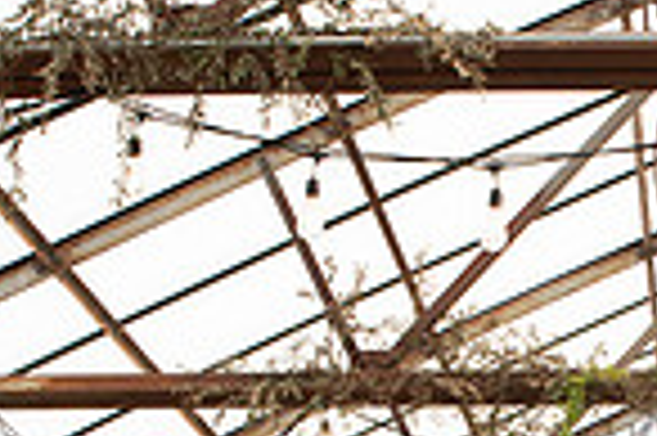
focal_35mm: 99
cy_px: 589
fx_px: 1805
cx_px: 747
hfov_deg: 19.6
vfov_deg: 13.2
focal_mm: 24
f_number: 4.5
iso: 160
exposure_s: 1/200
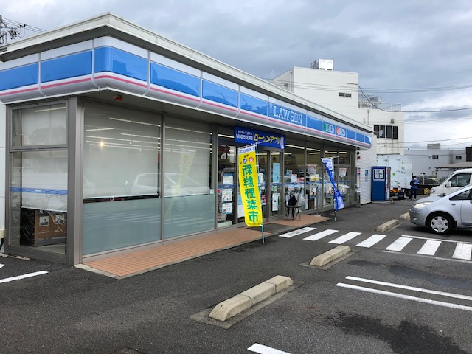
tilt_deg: -1.8
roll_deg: +0.9
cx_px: 236
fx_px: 382
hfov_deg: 63.4
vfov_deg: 49.7
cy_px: 177
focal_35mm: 28
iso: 20
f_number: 1.8
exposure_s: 1/471
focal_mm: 3.99
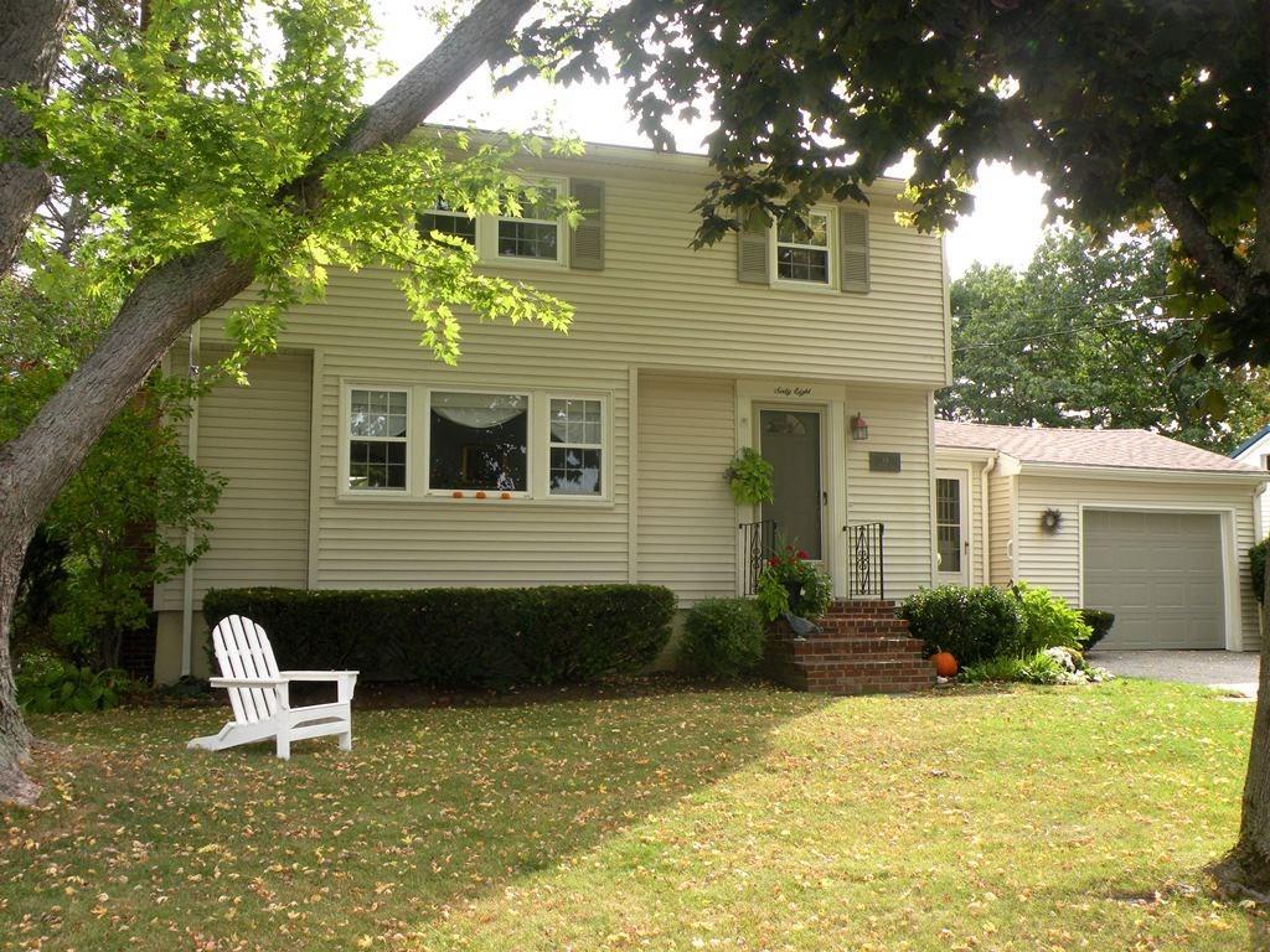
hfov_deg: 55.4
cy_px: 476
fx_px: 1211
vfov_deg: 42.9
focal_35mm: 33
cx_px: 635
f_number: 4.5
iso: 94
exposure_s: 1/110
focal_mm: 5.8
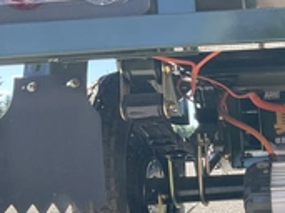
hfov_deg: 25.9
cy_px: 211
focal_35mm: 68
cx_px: 332
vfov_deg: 20.9
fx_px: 559
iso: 25
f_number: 1.8
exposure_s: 1/338
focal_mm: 3
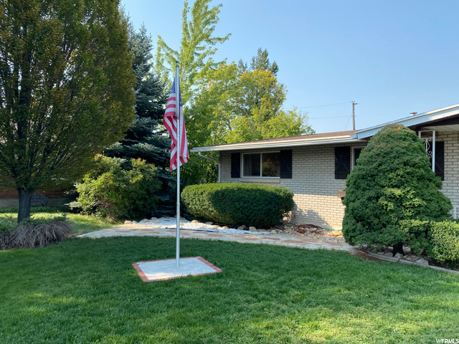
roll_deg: -1.2
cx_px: 230
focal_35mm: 26
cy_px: 172
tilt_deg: -1.0
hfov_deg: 67.3
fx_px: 345
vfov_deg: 53.1
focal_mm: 4.25
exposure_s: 1/1272
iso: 32
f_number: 1.8
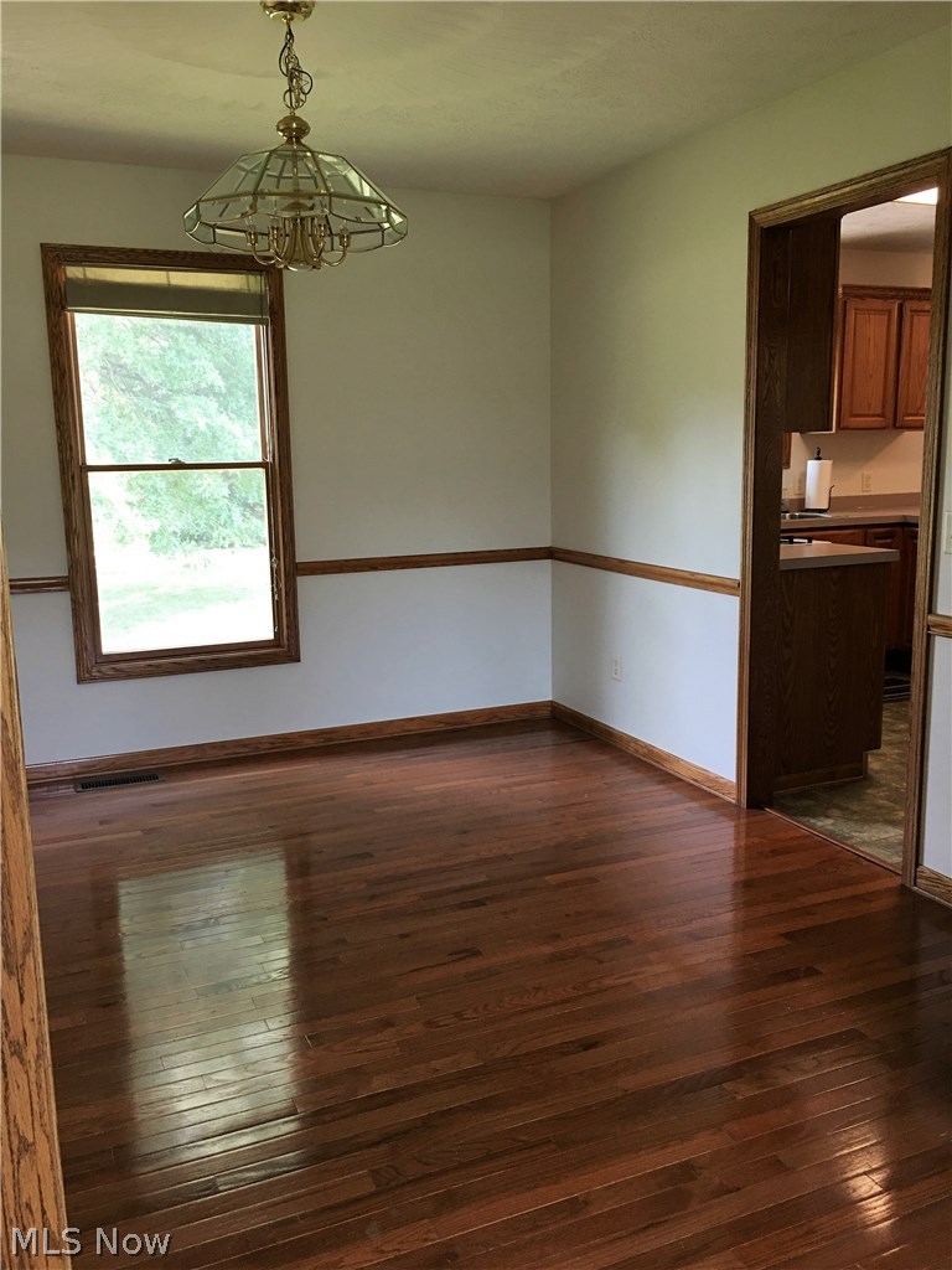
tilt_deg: -8.8
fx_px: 1063
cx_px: 476
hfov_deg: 48.2
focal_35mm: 29
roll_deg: +0.3
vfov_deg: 61.7
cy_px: 635
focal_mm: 4.15
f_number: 2.2
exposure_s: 1/15
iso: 50
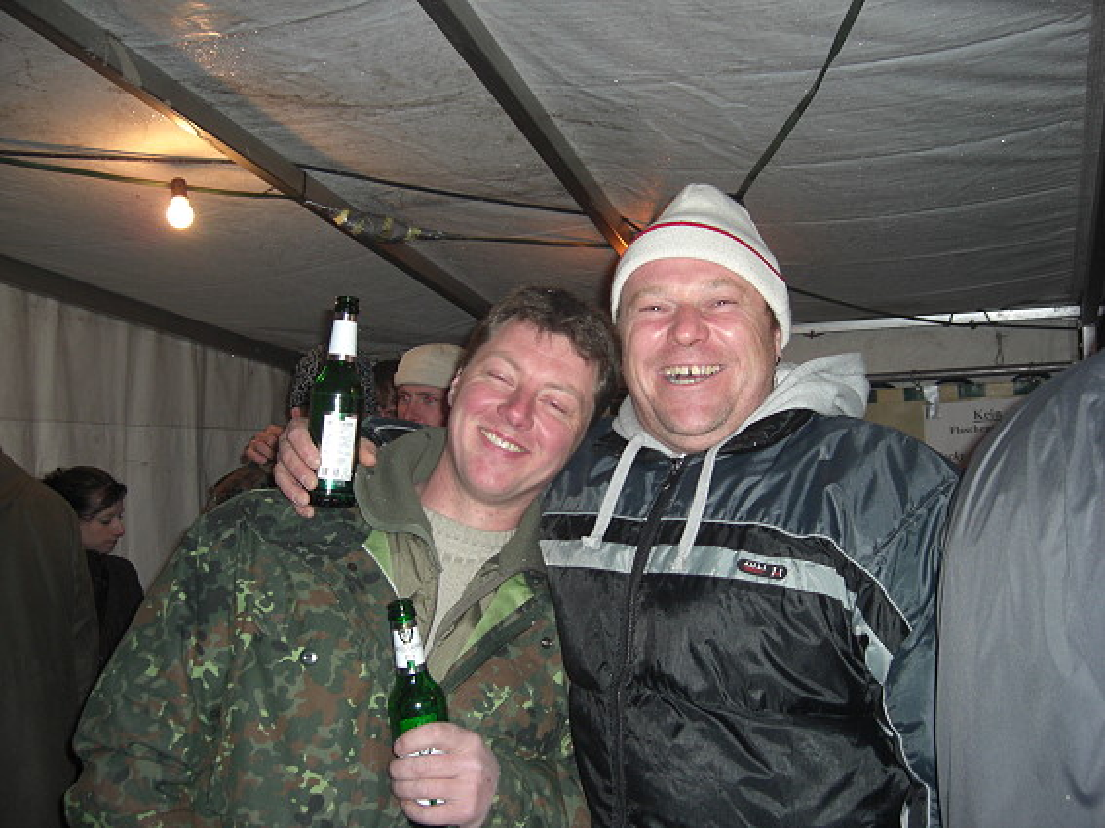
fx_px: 1213
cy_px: 414
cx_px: 552
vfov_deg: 37.7
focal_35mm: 38
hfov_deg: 49.0
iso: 200
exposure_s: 1/60
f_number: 2.8
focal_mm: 7.9
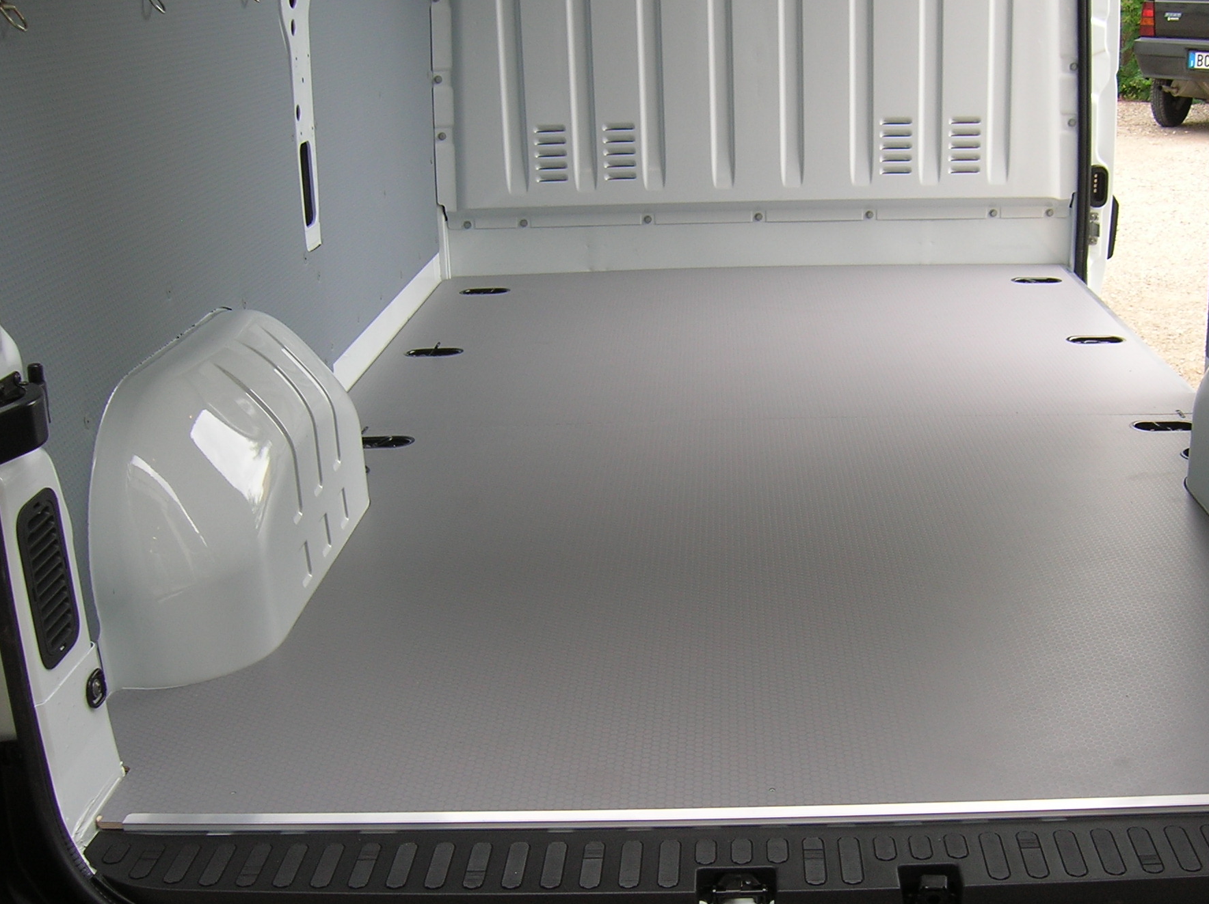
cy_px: 525
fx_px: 1535
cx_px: 760
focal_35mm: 44
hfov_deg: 42.6
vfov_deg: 32.8
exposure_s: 1/44.1
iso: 50
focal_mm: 5.7
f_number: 2.9
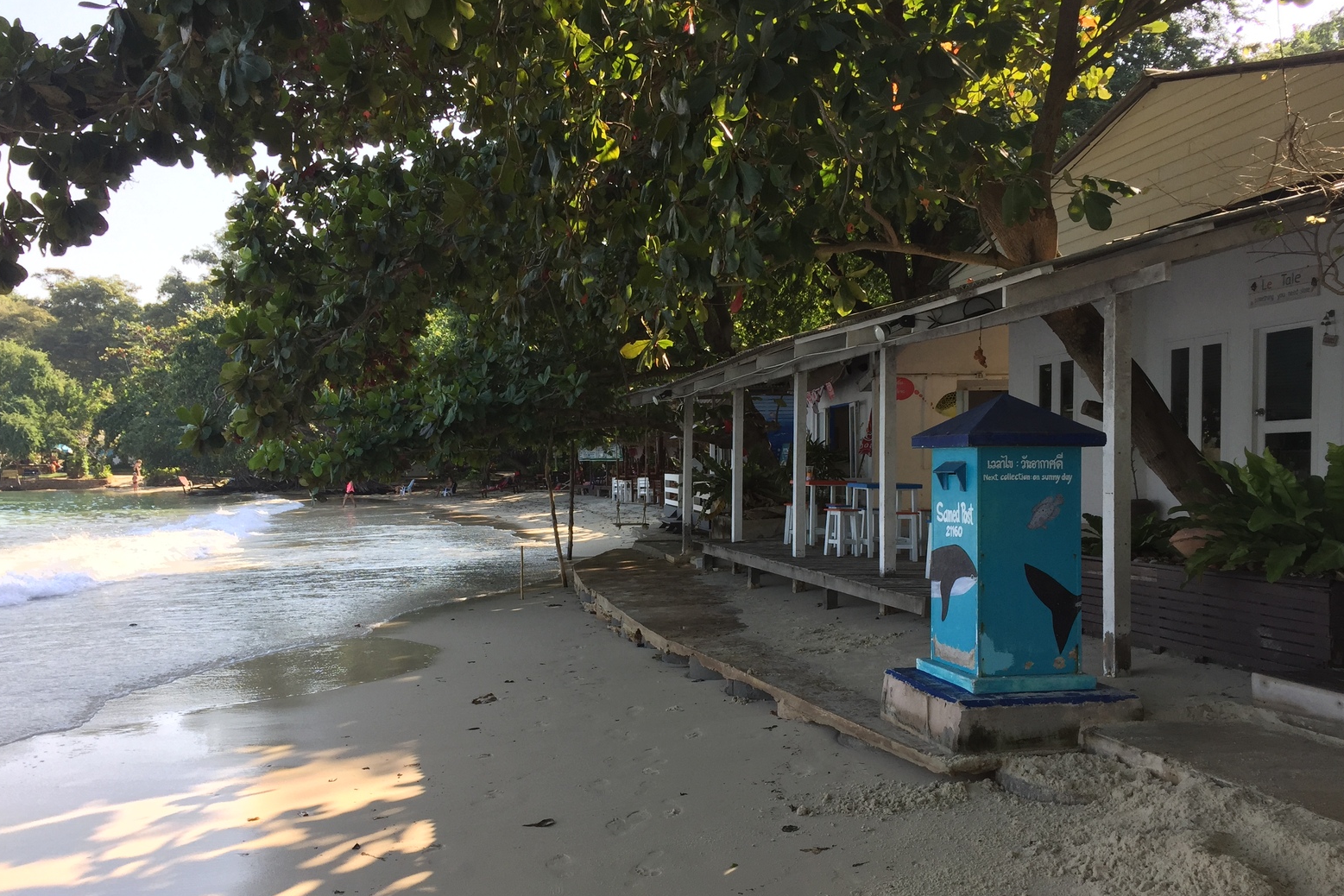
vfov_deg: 42.3
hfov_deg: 60.3
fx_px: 1157
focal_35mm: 31
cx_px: 666
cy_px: 492
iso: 32
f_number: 2.2
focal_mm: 4.15
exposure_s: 1/408
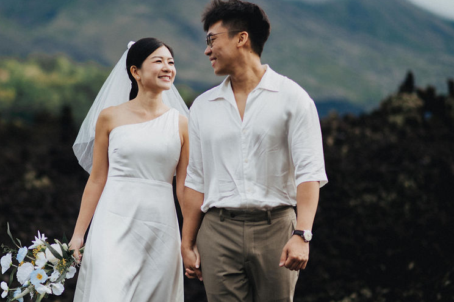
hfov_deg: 17.5
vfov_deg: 11.7
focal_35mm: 117
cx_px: 170
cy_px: 127
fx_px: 1474
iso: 100
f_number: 1.8
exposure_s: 1/2000
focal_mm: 85
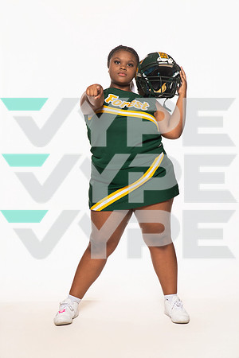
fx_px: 697
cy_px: 179
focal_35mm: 70
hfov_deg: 19.5
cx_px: 120
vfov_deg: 28.8
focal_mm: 70
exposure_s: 1/320
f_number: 7.1
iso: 800
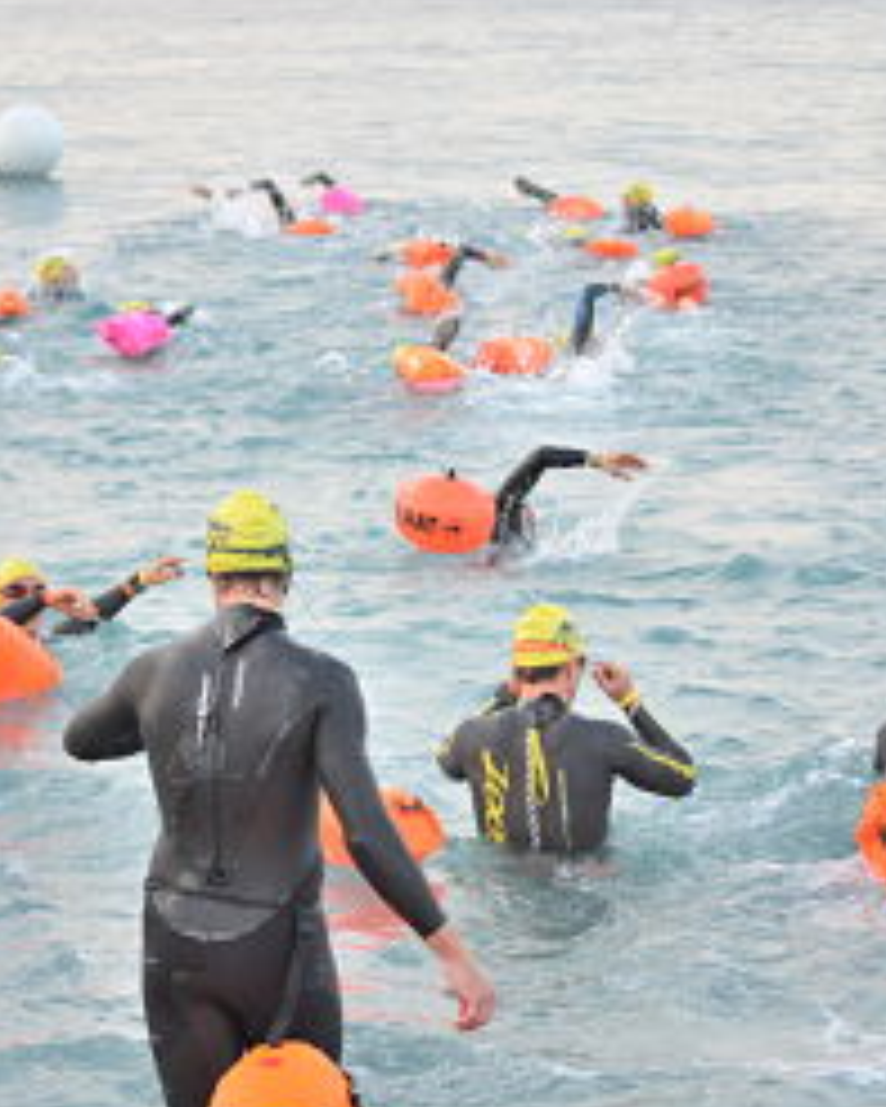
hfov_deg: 12.3
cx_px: 387
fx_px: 4120
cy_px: 542
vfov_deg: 15.3
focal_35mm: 126
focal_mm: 55
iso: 400
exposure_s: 1/200
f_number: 4
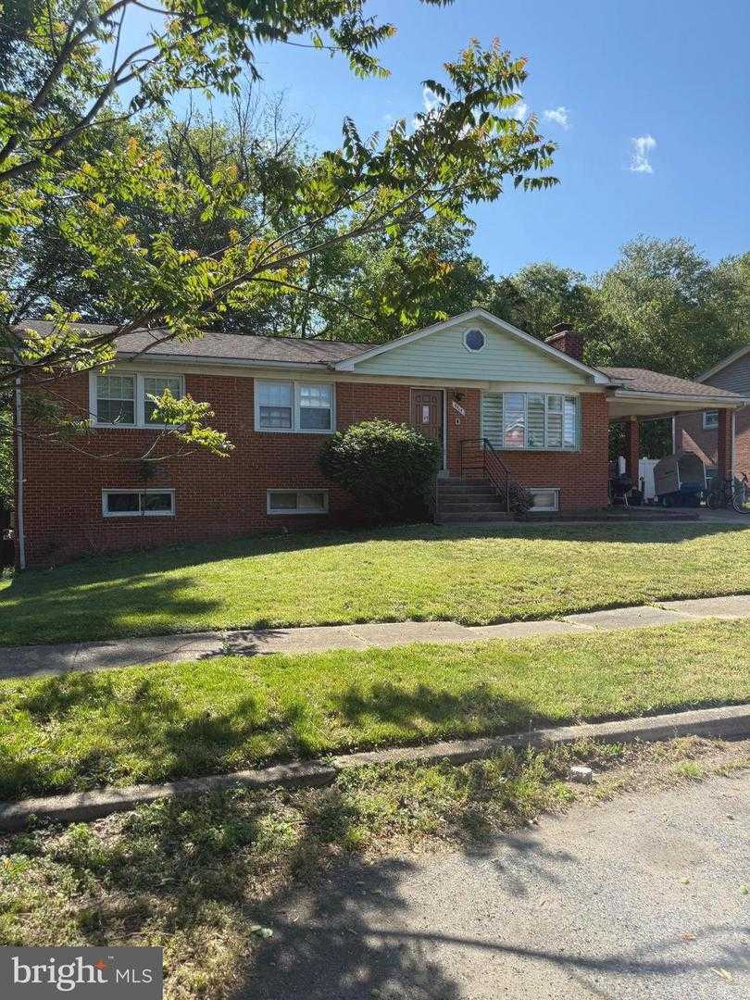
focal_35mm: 24
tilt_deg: -1.1
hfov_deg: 56.8
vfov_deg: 71.6
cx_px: 375
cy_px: 500
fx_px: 693
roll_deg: -0.4
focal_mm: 6.76
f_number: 1.78
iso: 100
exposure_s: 1/3425
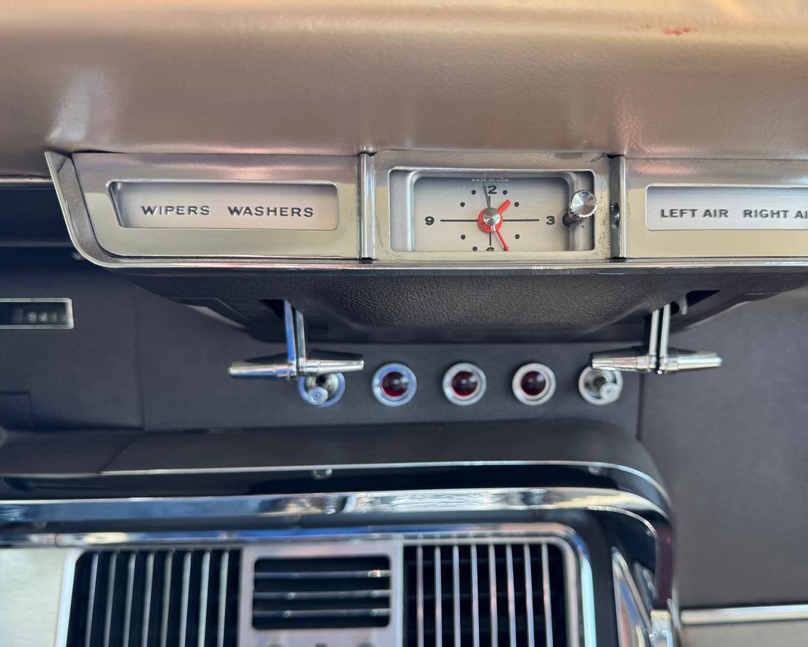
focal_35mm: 28
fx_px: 670
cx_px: 468
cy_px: 350
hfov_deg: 61.9
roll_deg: -1.2
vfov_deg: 51.5
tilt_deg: -19.3
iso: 80
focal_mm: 6.76
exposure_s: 1/100
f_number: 1.78
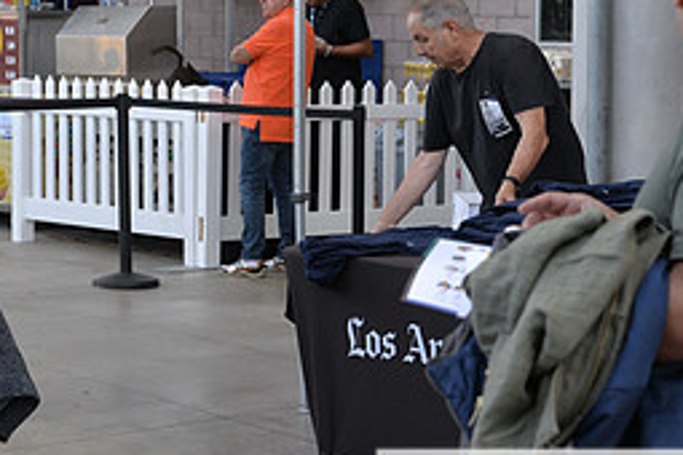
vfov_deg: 12.5
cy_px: 84
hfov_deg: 18.5
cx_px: 565
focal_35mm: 109
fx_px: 2068
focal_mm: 48
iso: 640
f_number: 4.5
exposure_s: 1/500
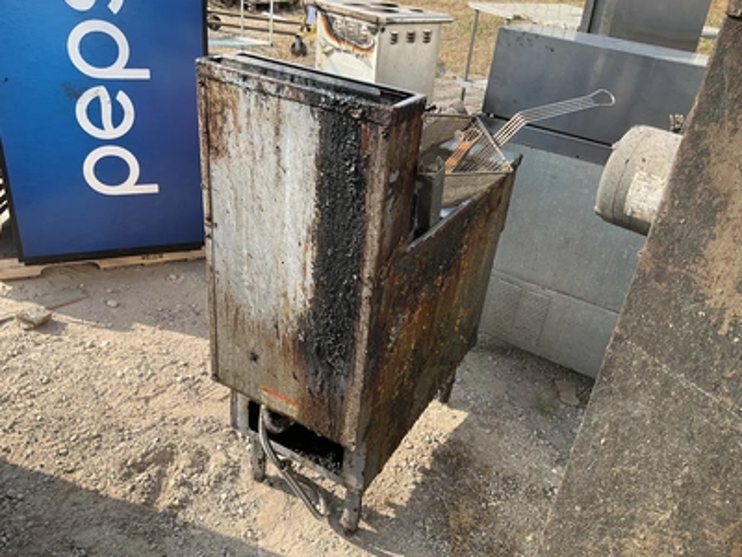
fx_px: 622
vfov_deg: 48.2
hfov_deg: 61.7
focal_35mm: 29
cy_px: 278
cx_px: 371
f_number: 1.8
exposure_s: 1/509
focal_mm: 3
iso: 25
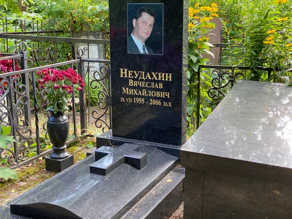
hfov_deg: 36.8
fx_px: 439
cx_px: 146
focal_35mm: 52
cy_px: 110
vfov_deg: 28.0
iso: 80
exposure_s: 1/121
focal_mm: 6
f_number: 2
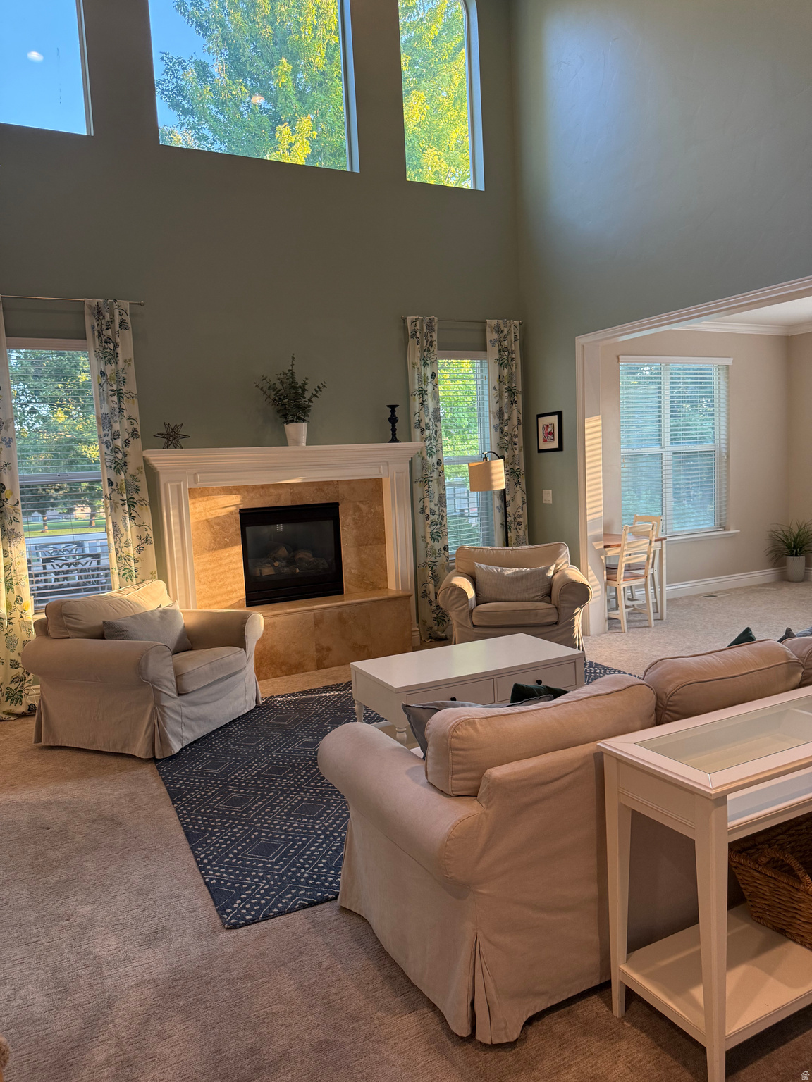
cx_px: 406
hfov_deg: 56.8
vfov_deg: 71.6
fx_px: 751
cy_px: 541
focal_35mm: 24
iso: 250
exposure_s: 1/120
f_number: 1.78
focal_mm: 6.76
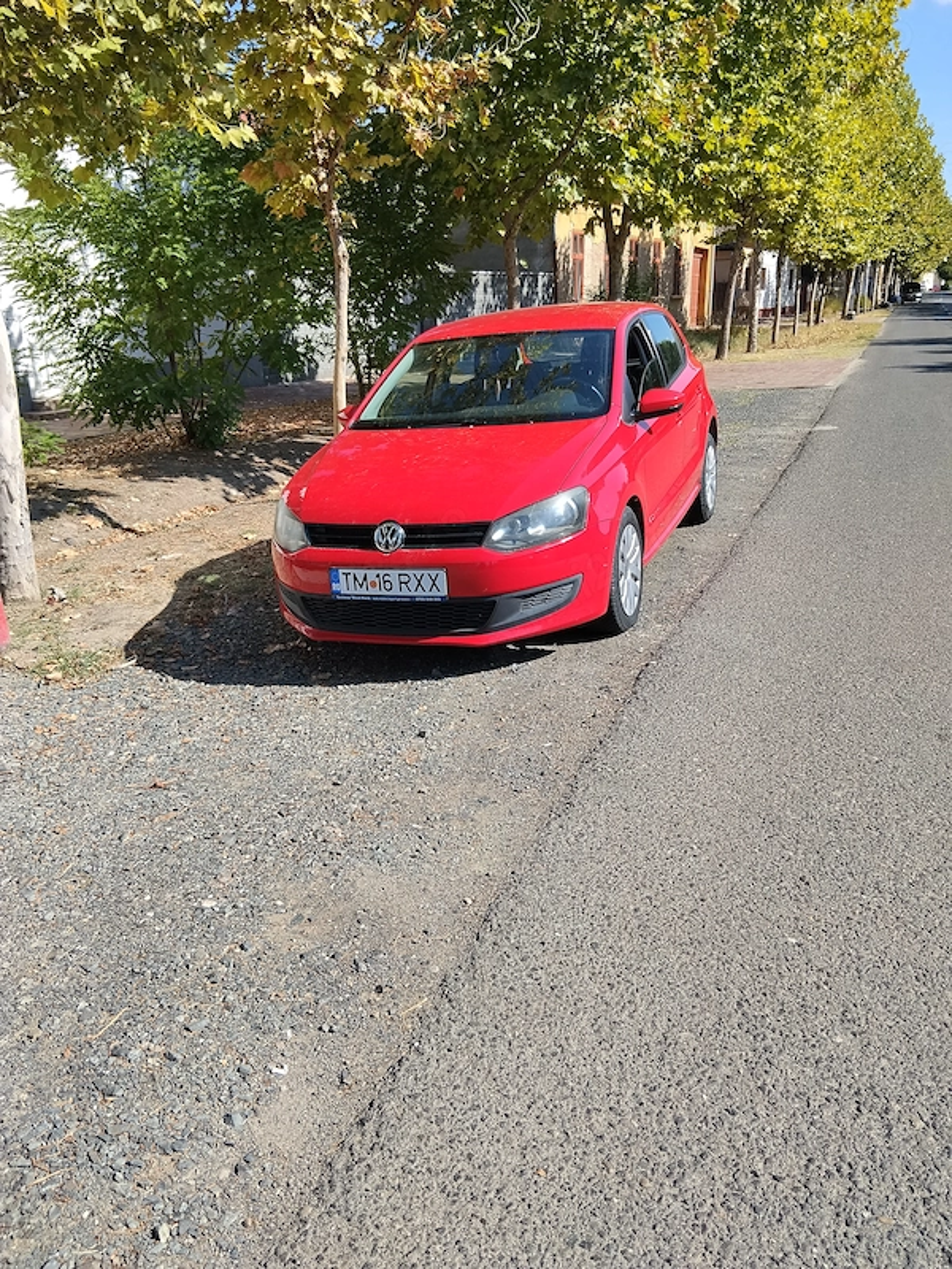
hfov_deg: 48.2
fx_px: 1063
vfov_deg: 61.7
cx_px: 476
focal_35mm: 29
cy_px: 634
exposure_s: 1/1027
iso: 50
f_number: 1.8
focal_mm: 3.96
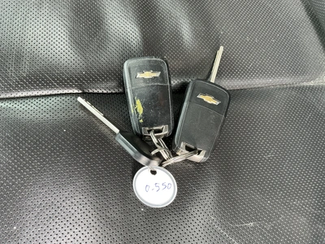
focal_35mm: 28
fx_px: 263
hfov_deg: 63.4
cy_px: 122
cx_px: 162
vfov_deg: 49.7
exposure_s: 1/60
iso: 125
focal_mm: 3
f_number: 1.8
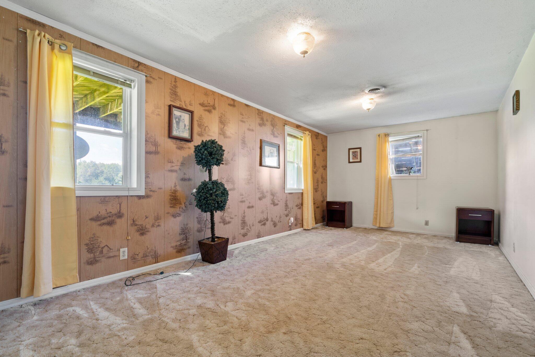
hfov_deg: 96.7
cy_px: 178
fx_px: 238
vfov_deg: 73.7
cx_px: 268
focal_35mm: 16
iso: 320
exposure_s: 1/2
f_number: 8
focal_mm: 16
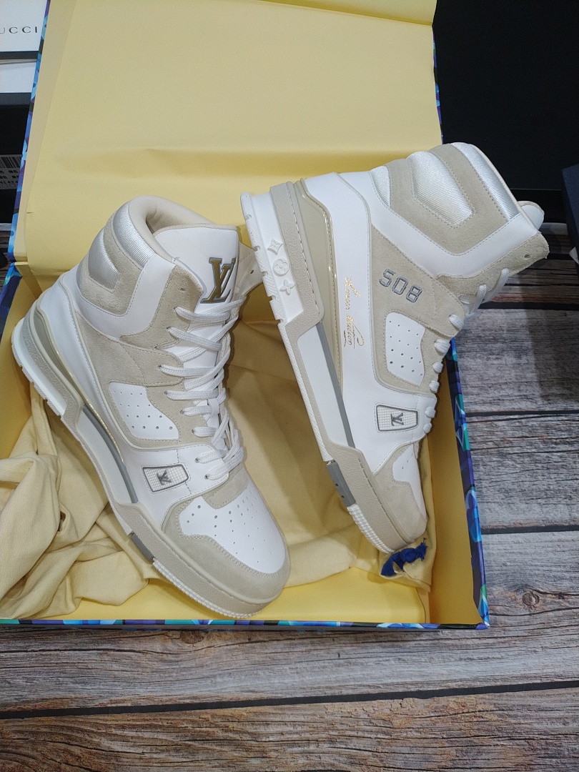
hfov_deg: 56.8
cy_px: 386
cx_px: 290
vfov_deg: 71.6
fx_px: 535
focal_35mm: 24
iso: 160
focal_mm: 3.94
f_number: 1.9
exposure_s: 1/25
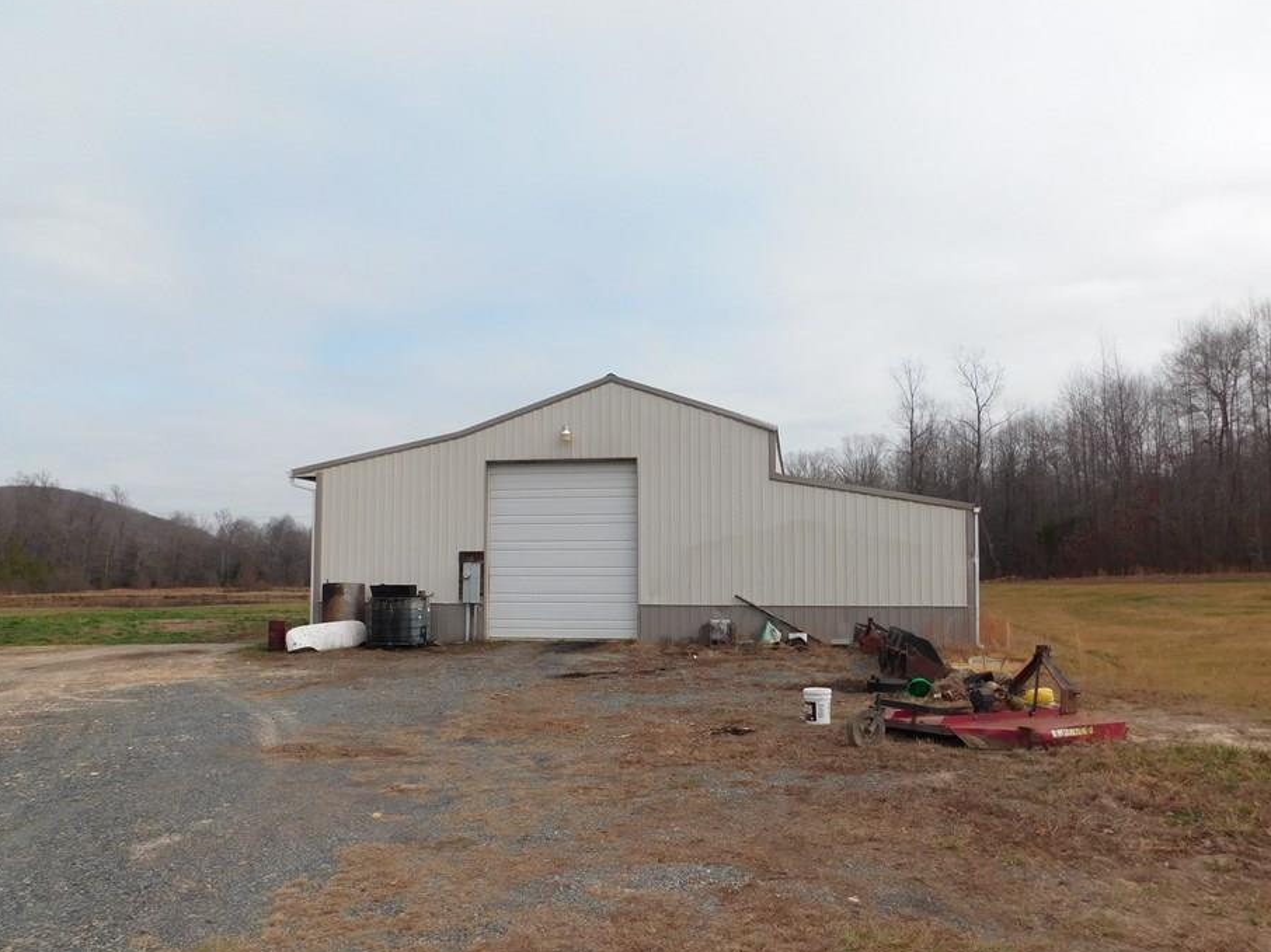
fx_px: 954
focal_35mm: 26
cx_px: 643
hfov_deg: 67.3
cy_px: 522
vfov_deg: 53.0
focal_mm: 4
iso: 125
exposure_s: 1/400
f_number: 6
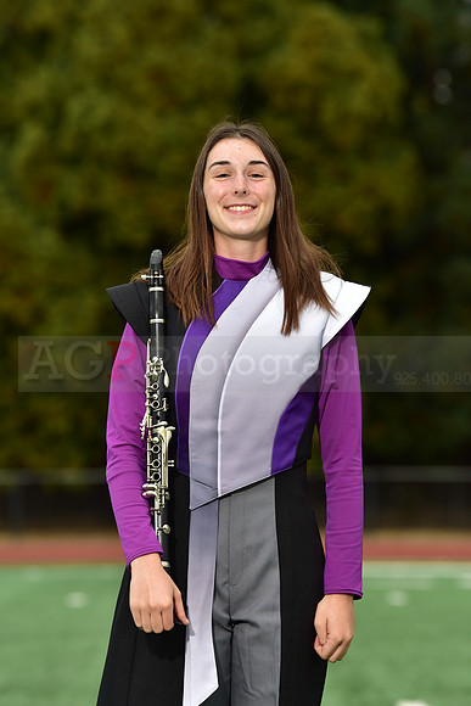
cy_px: 353
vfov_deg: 10.3
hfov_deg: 6.9
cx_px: 236
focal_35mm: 200
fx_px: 3922
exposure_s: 1/250
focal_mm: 200
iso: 500
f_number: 5.6
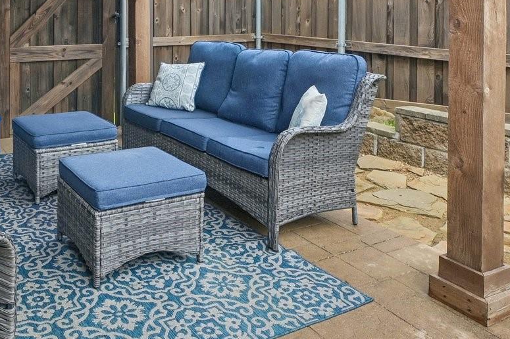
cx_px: 152
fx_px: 524
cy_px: 10
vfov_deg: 33.3
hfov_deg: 50.5
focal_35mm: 37
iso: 400
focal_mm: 14
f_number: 8
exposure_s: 1/250
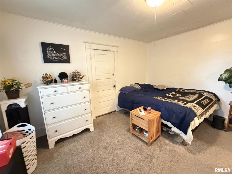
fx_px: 94
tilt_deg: -13.0
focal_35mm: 14
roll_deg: +2.7
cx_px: 116
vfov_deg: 85.7
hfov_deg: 102.1
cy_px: 87
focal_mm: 2.22
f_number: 2.2
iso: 1600
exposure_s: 1/30
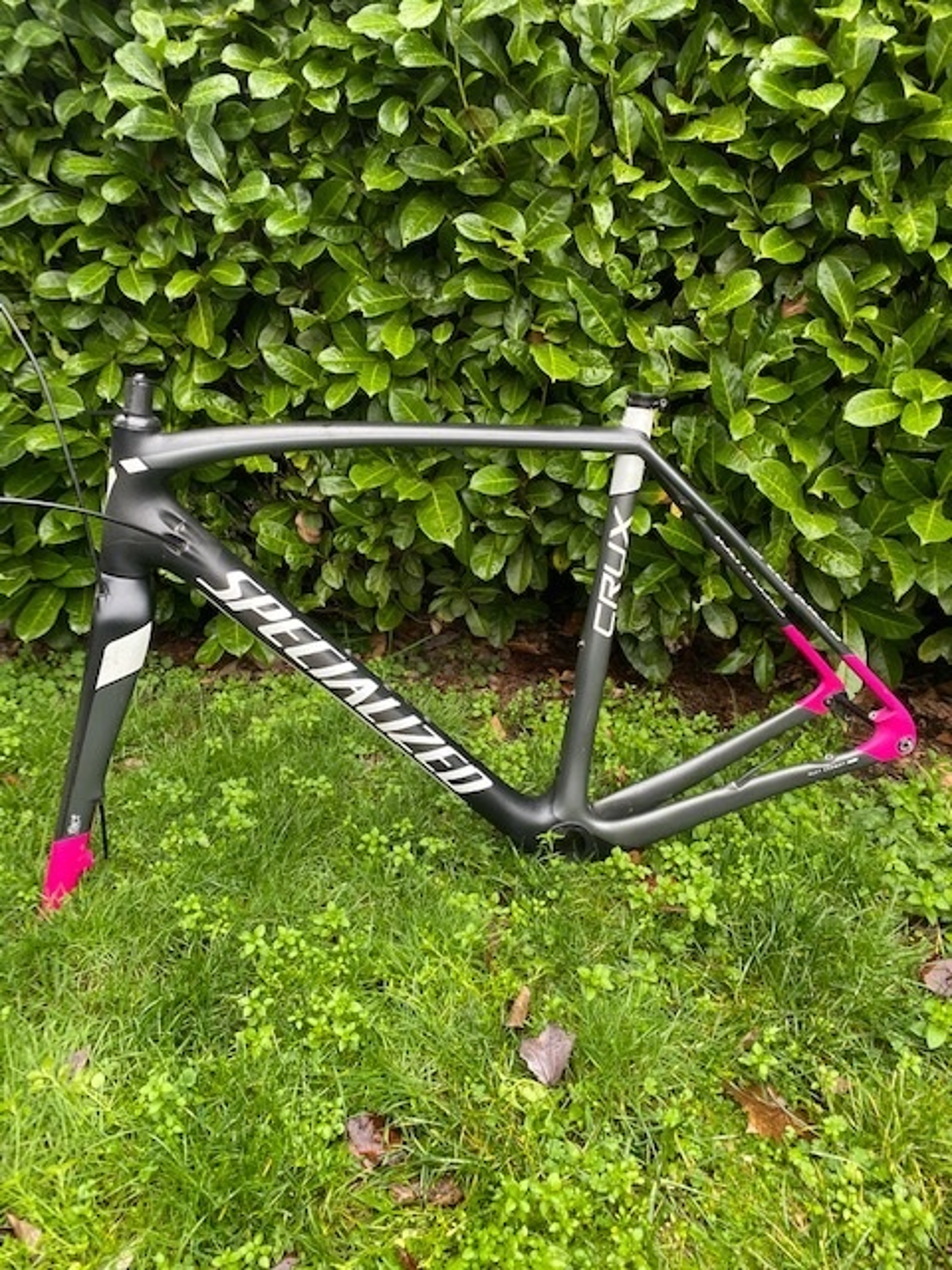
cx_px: 476
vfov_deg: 67.3
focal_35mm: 26
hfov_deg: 53.1
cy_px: 635
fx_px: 953
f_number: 1.8
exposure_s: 1/60
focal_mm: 4.25
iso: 125
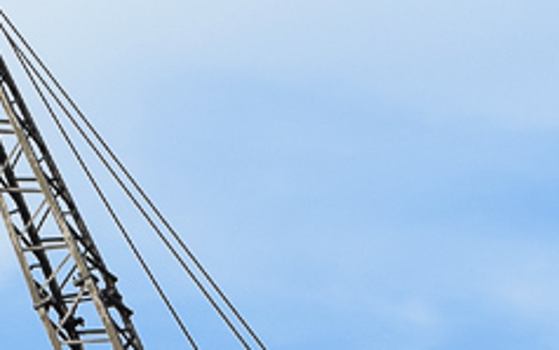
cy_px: 705
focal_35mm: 178
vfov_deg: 7.1
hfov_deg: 11.8
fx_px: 2707
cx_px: 193
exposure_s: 1/250
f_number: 8
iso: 200
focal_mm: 23
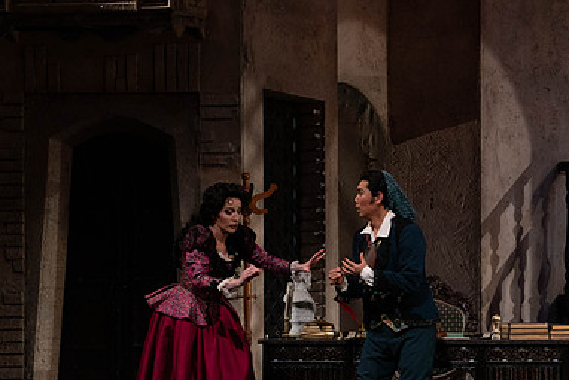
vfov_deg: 6.3
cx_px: 384
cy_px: 260
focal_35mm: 217
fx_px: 3431
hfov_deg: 9.5
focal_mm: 143
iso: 3200
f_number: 9
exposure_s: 1/250
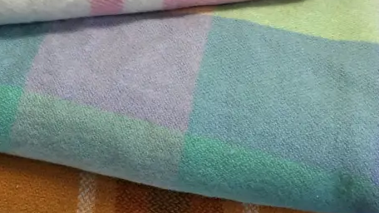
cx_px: 68
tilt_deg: -29.7
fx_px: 713
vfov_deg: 16.7
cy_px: 22
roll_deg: -1.3
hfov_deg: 29.0
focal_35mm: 71
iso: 32
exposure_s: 1/33
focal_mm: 4.15
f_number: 2.2
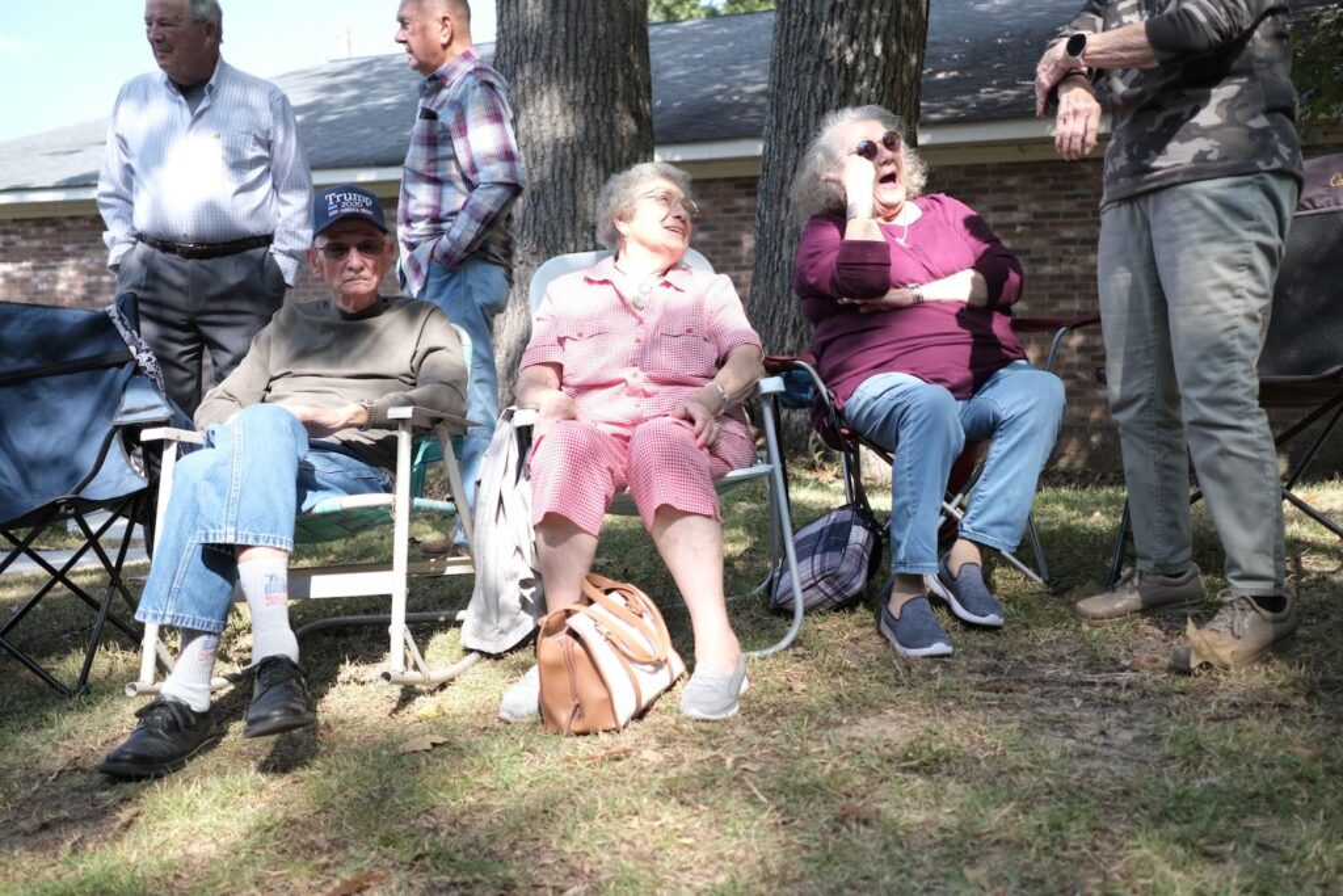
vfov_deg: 37.9
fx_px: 1306
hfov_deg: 54.4
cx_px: 672
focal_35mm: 35
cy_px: 448
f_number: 2.2
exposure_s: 1/640
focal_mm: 23
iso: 160
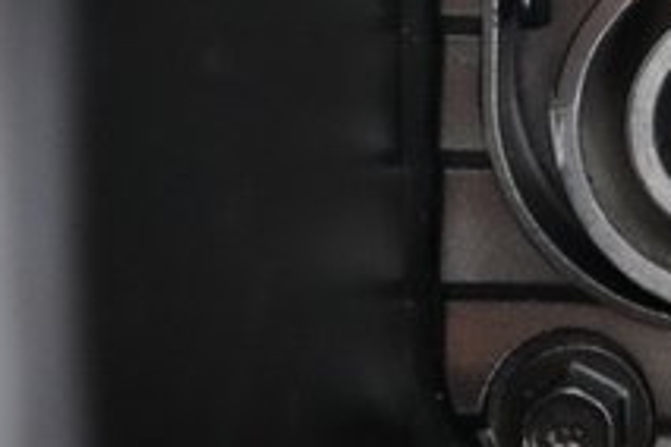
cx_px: 869
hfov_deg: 21.8
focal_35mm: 84
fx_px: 1566
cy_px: -214
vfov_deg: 15.1
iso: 12800
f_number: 2.8
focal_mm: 28
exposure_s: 1/60
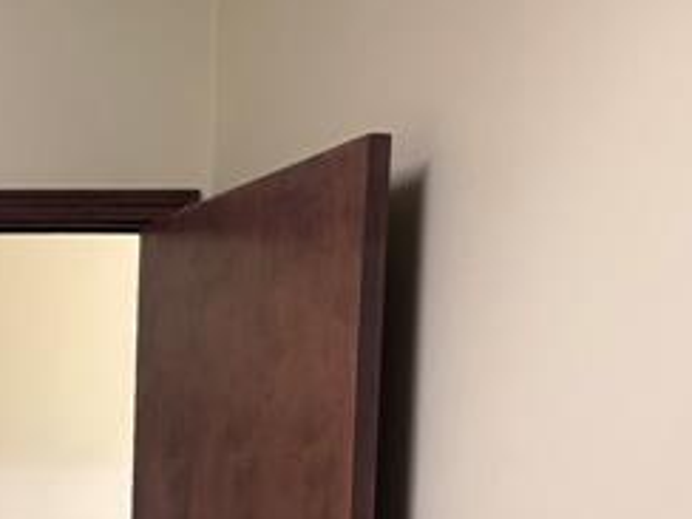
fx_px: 2179
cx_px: -564
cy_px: 712
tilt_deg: -4.2
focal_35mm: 109
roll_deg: +0.4
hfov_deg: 15.4
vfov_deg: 13.0
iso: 200
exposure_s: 1/60
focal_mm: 5.96
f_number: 1.6
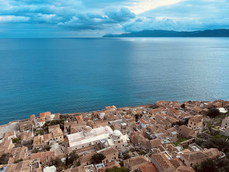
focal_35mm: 26
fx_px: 172
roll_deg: +0.6
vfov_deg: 53.1
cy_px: 86
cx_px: 114
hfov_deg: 67.3
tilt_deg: -16.8
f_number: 1.5
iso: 40
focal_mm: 5.7
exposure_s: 1/121
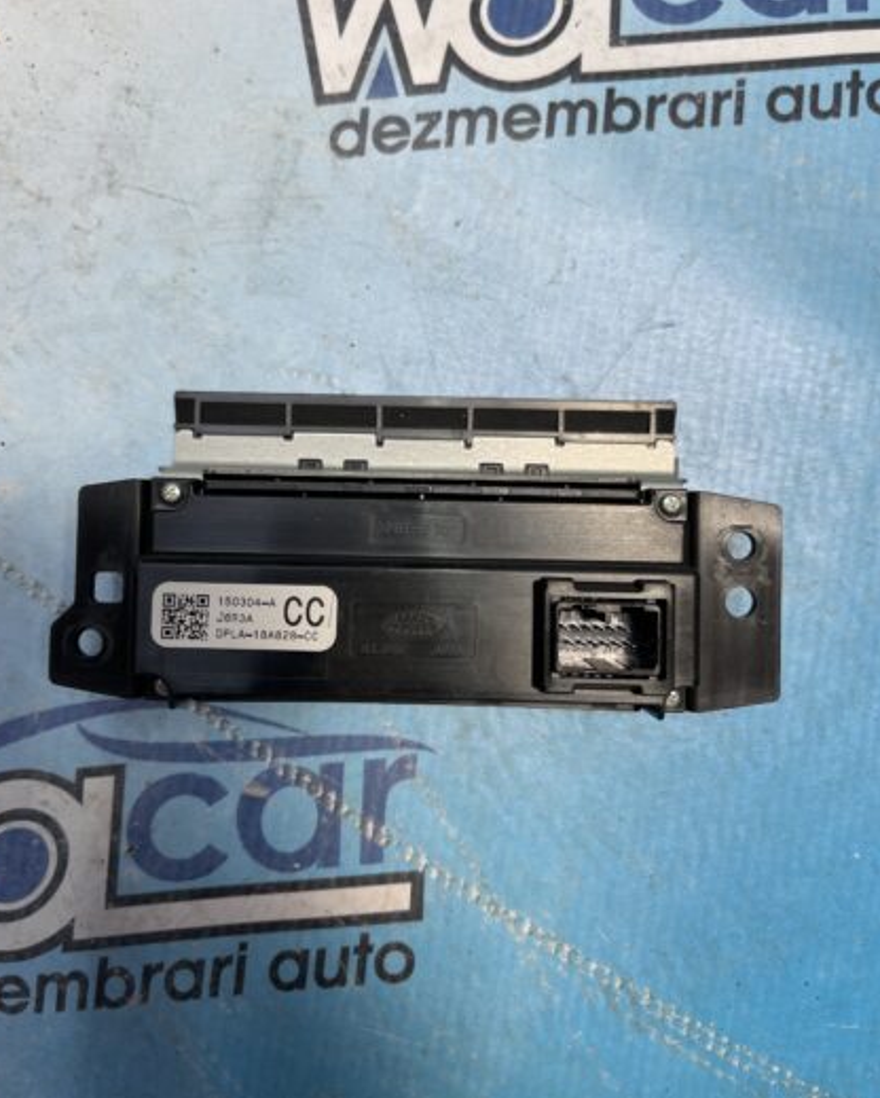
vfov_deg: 62.1
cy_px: 500
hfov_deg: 51.6
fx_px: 910
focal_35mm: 28
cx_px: 427
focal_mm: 5.1
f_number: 1.6
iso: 40
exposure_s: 1/121
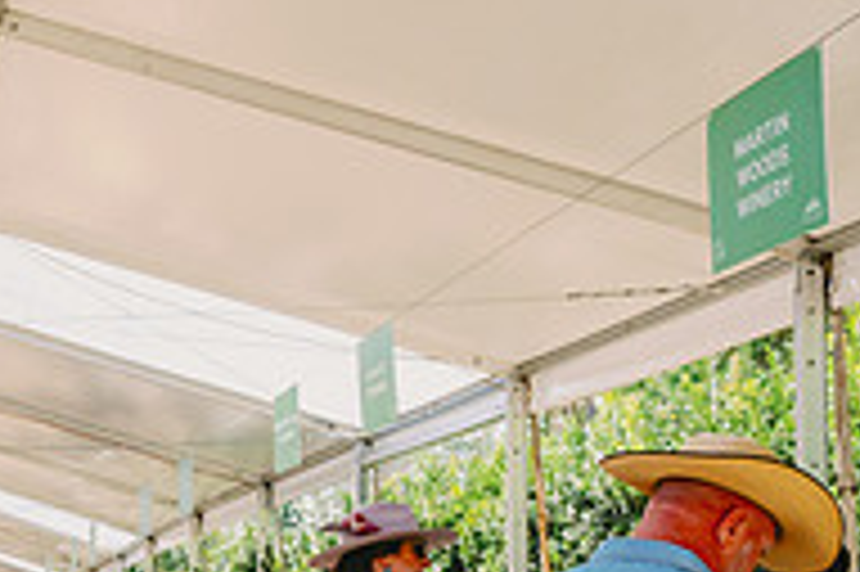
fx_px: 1742
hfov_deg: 22.9
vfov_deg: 17.8
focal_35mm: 73
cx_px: -405
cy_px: 682
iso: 400
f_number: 7.1
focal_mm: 24
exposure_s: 1/640
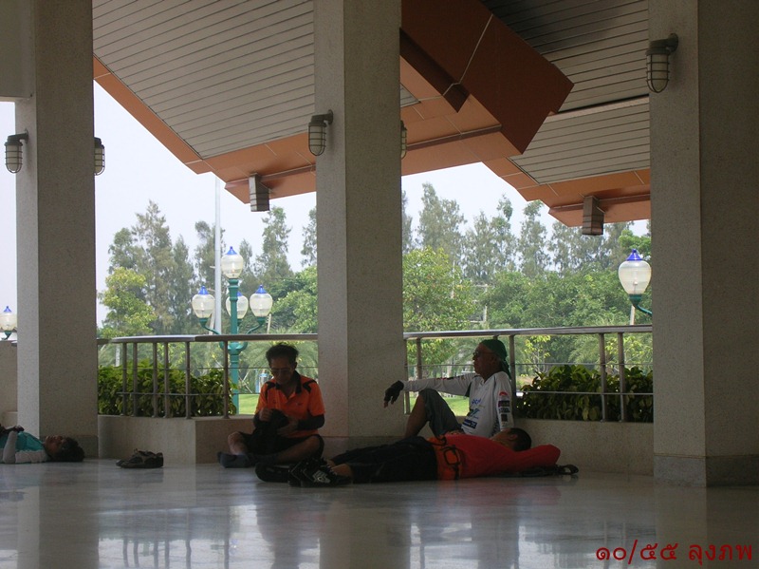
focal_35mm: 105
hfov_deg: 18.7
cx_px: 380
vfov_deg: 14.1
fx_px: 2301
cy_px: 284
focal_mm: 17.4
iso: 50
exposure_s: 1/180
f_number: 4.9
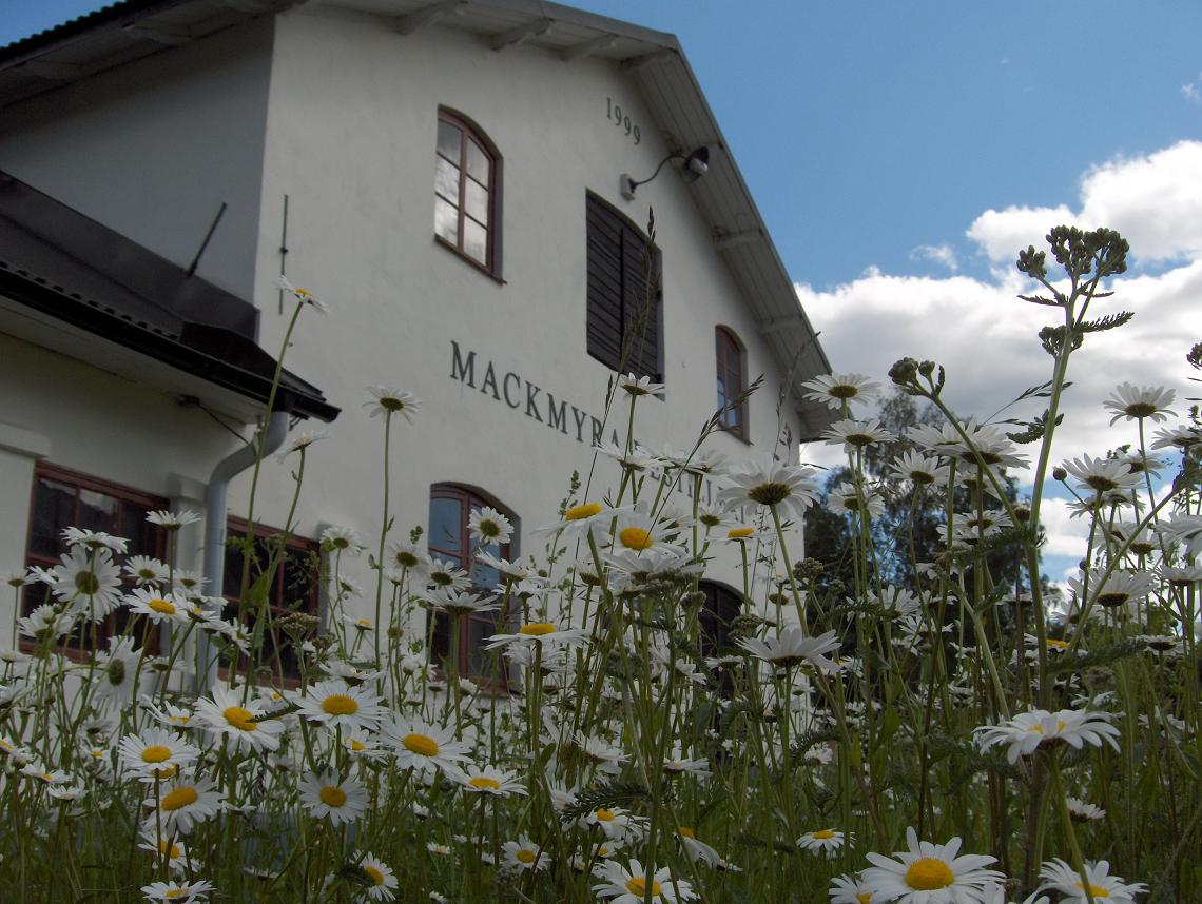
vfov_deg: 36.9
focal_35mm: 39
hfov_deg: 47.8
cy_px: 452
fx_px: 1356
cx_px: 601
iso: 50
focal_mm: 8
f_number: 4.8
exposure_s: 1/714
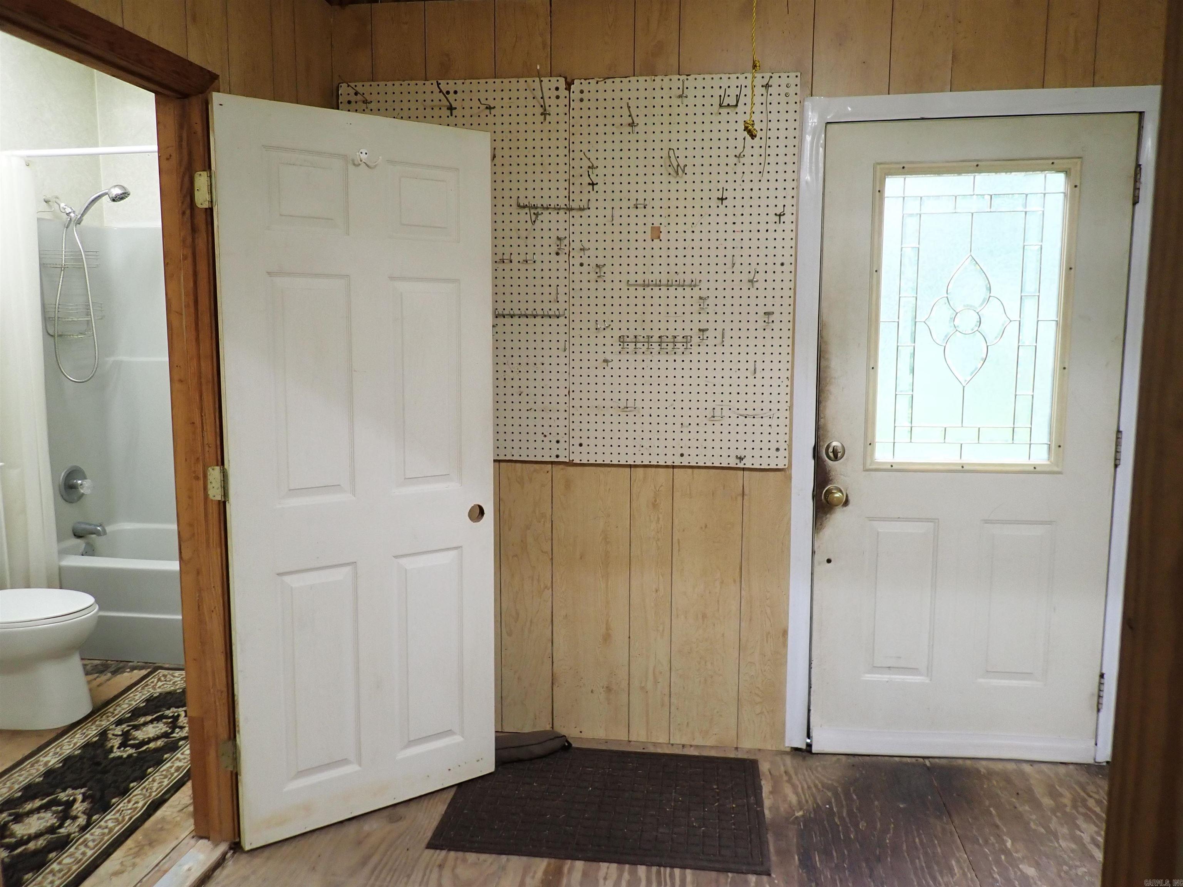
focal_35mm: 25
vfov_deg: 54.9
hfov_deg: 69.4
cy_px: 444
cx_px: 592
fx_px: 854
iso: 200
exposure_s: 1/60
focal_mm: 4.5
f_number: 2
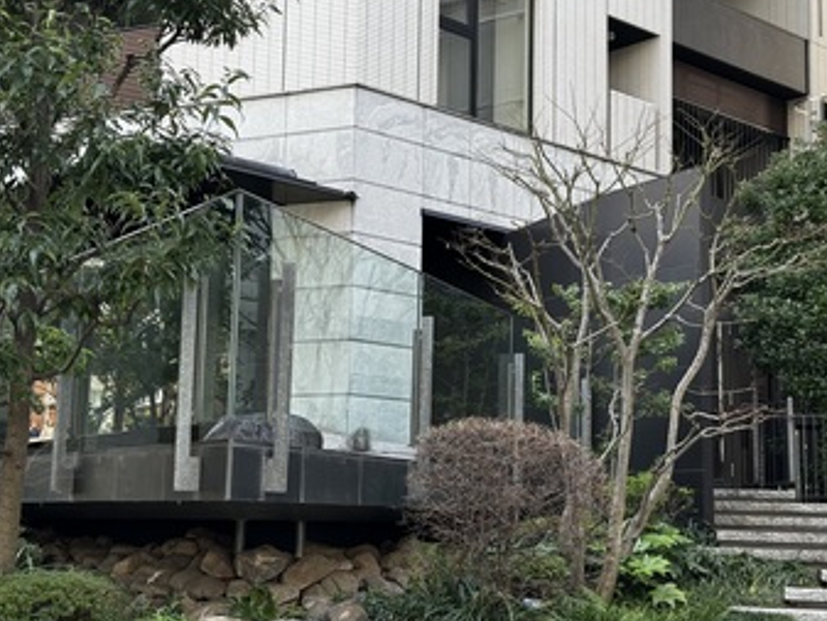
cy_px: 295
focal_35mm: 57
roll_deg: -1.8
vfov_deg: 25.7
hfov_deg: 33.8
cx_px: 425
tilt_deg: +9.2
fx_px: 1362
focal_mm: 6.76
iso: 64
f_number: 1.78
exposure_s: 1/279
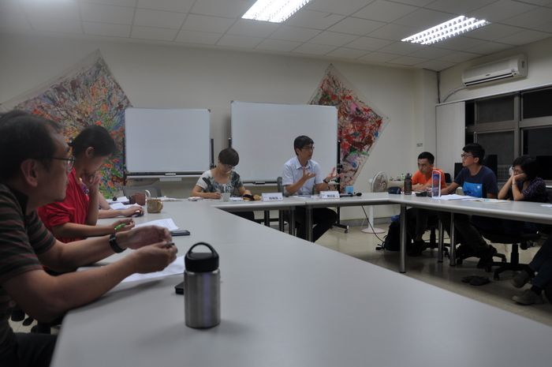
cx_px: 276
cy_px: 184
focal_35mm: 27
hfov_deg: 67.4
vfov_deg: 47.8
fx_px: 414
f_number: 5.6
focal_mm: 18
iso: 200
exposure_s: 1/30
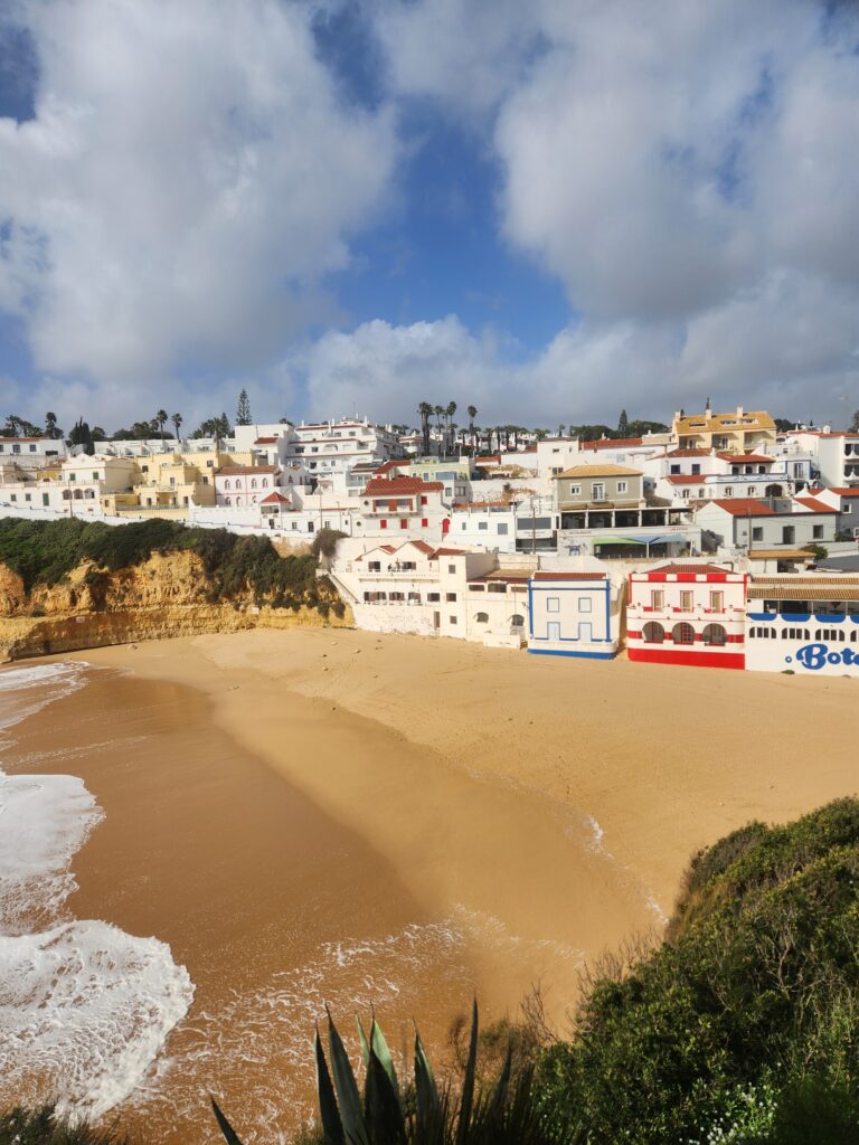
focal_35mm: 23
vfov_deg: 73.9
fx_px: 761
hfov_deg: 58.9
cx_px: 430
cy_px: 572
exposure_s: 1/3667
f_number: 1.8
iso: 20
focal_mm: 5.4
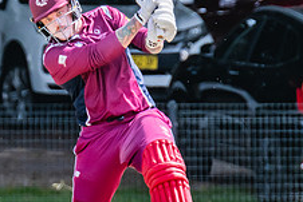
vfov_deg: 0.6
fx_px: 18023
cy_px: 111
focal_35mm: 2140
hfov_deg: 1.0
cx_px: 32
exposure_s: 1/800
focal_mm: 600
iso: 800
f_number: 13
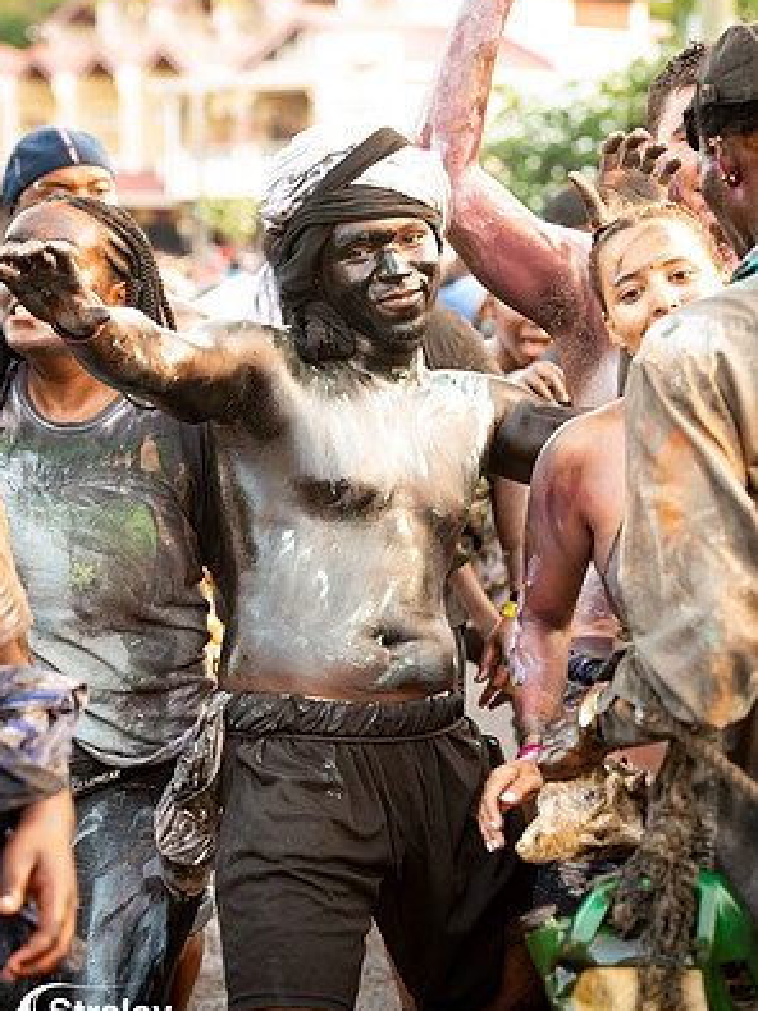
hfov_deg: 14.2
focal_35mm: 104
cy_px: 497
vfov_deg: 18.9
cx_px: 378
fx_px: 3038
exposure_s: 1/200
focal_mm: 95
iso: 1800
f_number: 5
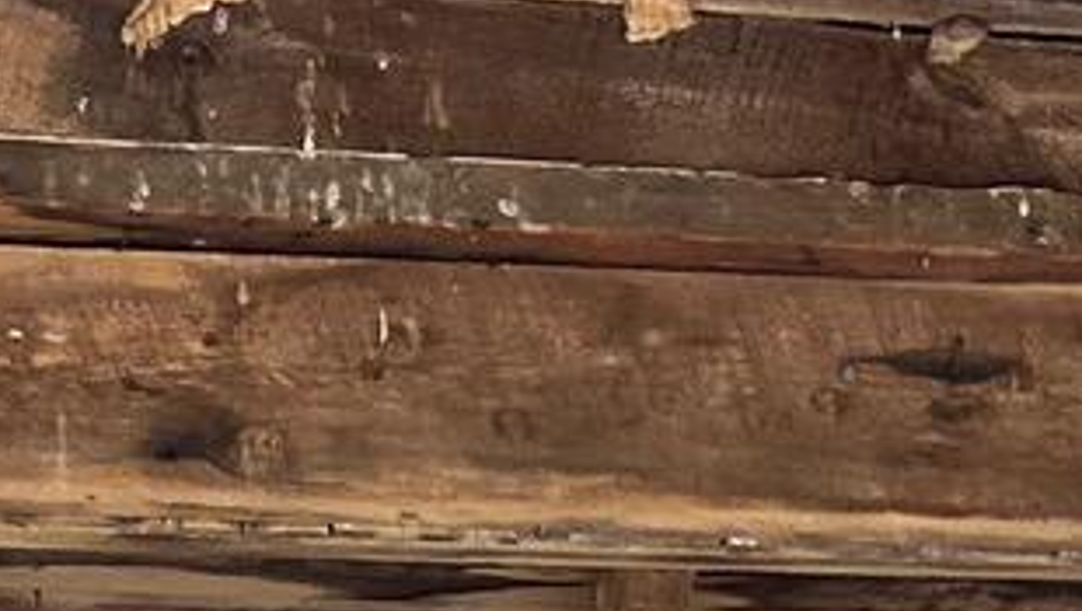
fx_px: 5370
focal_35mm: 187
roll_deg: -0.2
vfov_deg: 5.6
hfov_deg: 11.4
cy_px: 2451
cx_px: 1099
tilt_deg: -11.0
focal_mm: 5.7
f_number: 1.5
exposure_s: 1/121
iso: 64
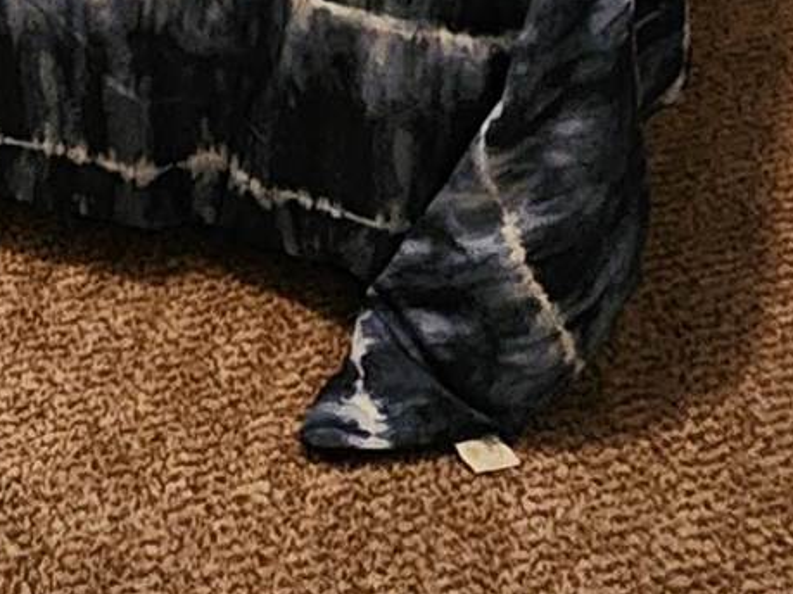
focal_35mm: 87
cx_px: -136
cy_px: -408
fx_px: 1993
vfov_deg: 15.1
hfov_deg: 21.1
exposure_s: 1/24
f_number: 2.2
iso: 640
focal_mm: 2.2
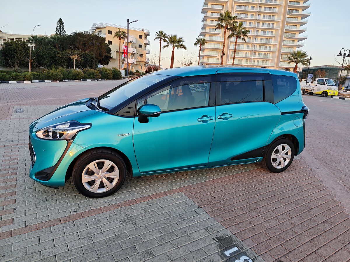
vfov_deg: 58.9
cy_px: 131
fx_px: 233
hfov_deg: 73.9
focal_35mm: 23
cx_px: 175
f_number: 1.8
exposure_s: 1/138
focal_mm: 5.43
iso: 50
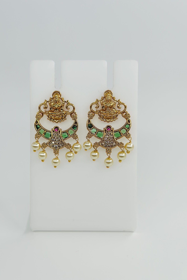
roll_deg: -2.2
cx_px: 85
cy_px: 140
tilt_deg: -25.2
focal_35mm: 50
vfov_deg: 39.6
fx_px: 390
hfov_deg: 27.0
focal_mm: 6.86
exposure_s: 1/1953
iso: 80
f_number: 1.78
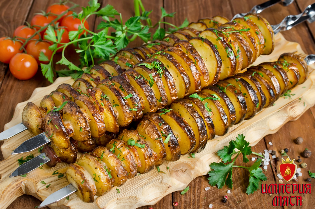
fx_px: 458
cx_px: 158
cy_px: 104
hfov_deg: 37.9
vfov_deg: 25.6
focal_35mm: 52
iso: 100
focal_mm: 35
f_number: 9
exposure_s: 1/125
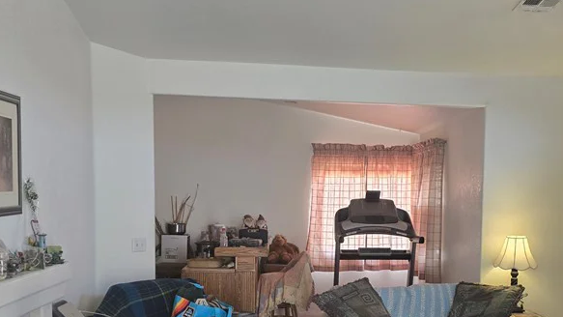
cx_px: 364
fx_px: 657
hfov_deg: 45.8
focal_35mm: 44
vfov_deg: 26.5
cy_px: 259
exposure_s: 1/120
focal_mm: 6.3
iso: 320
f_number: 1.7
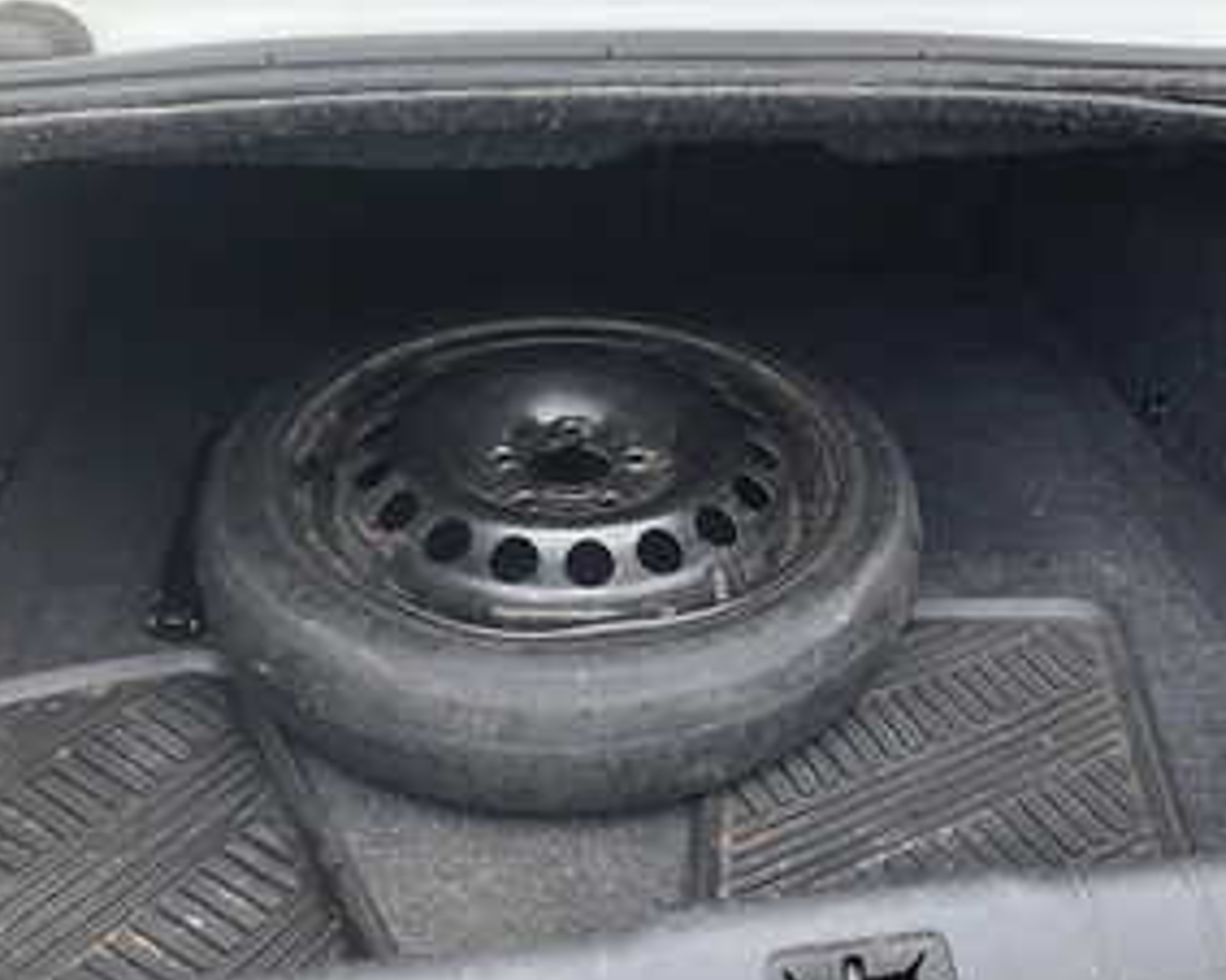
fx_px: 1450
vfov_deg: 37.3
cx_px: 745
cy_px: 542
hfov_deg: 45.5
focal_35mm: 40
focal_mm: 3
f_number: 1.8
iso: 32
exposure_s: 1/164
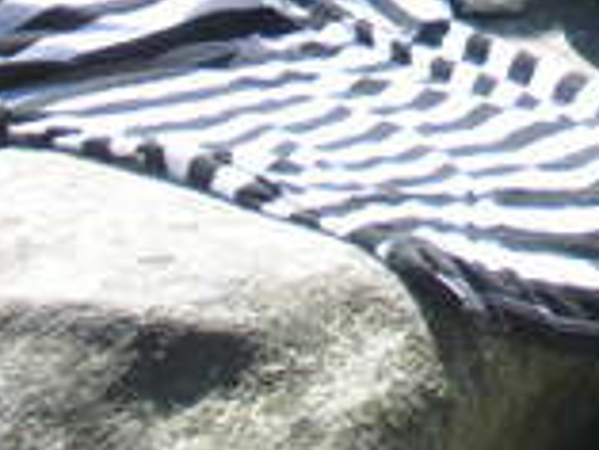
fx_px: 3048
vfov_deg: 8.0
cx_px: 1297
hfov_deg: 10.2
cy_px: -519
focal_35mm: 176
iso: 64
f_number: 3.5
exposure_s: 1/208
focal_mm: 6.3
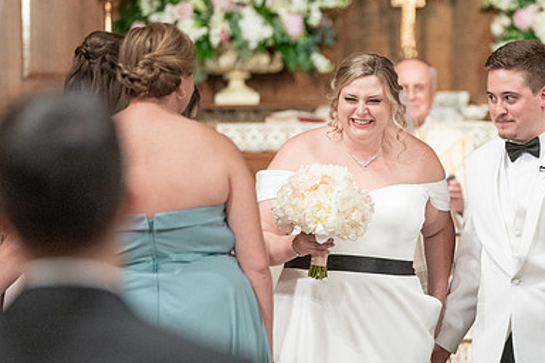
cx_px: 436
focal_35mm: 334
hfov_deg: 6.2
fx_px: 5056
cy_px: 206
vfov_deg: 4.1
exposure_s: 1/160
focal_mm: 176
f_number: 2.8
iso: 2000
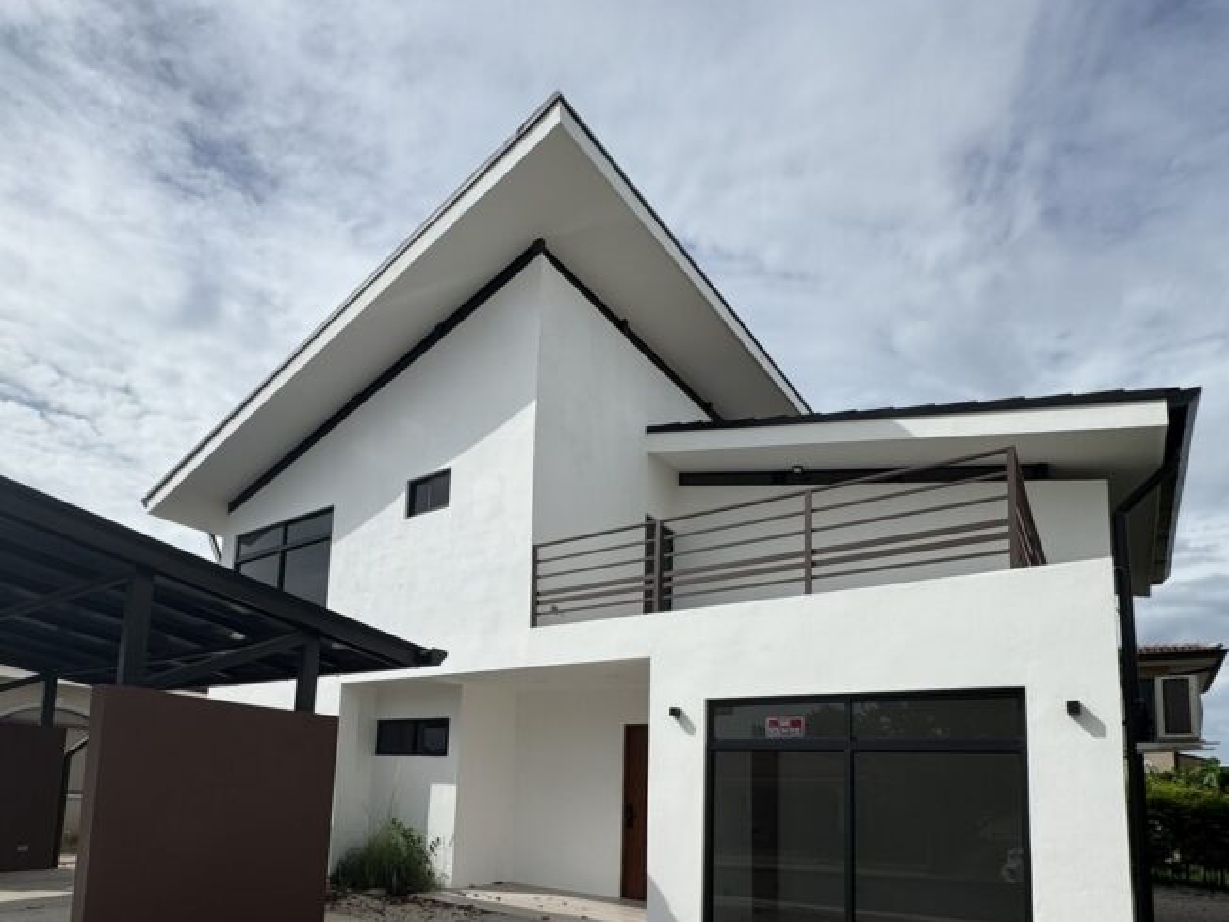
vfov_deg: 57.8
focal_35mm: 22
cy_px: 698
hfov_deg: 74.9
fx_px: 781
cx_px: 452
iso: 50
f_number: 2.2
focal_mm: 2.22
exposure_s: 1/3247
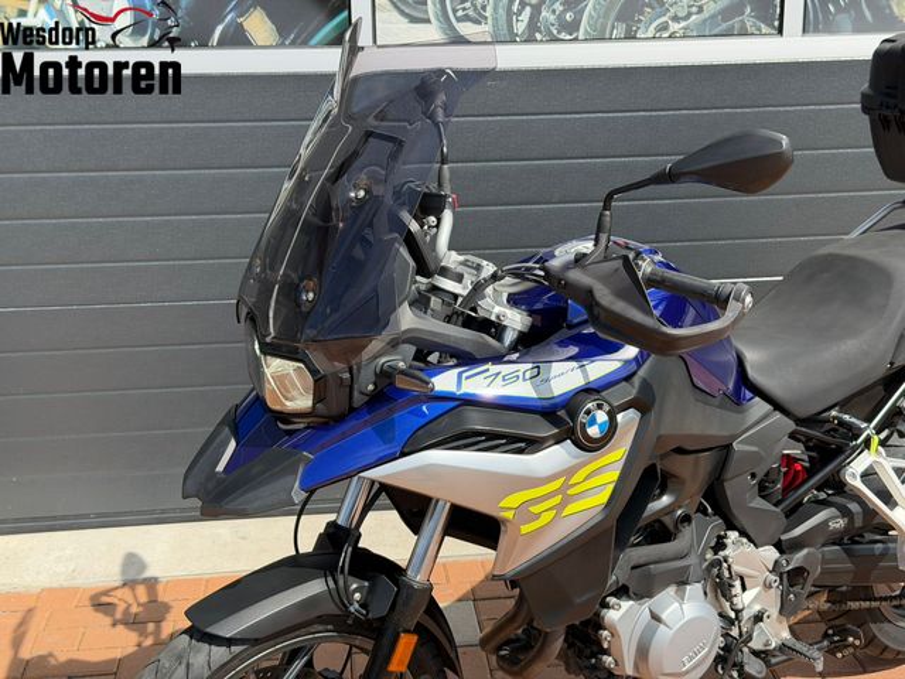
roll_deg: -0.1
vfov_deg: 30.3
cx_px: 452
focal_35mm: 48
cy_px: 340
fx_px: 1255
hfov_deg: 39.7
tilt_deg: -16.8
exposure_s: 1/3096
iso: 100
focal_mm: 6.76
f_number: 1.78
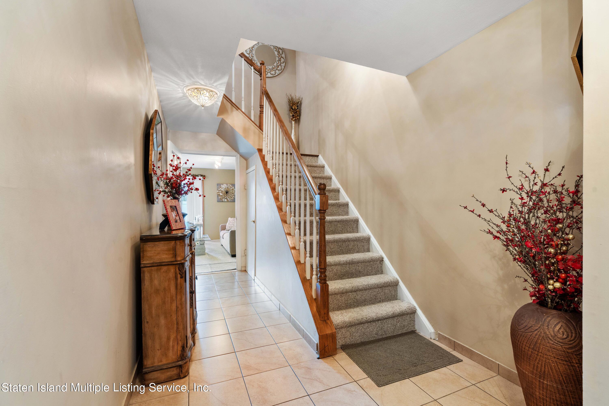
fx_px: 271
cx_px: 304
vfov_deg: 73.7
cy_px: 203
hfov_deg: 96.7
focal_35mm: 16
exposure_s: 1.6
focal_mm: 16
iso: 250
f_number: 9
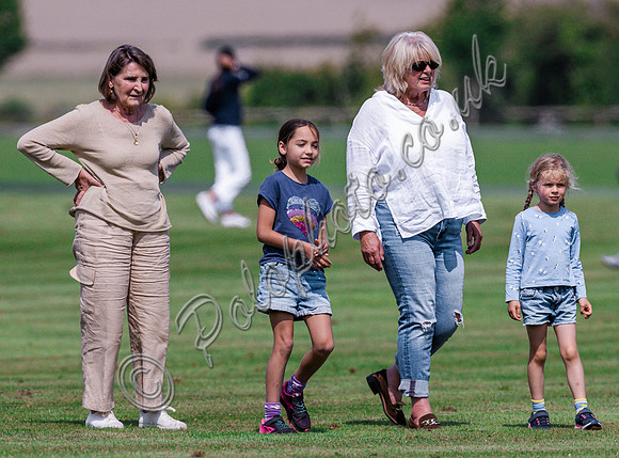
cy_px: 301
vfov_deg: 1.5
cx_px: 276
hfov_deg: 2.0
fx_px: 17401
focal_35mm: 978
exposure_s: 1/3200
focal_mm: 500
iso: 400
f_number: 6.3
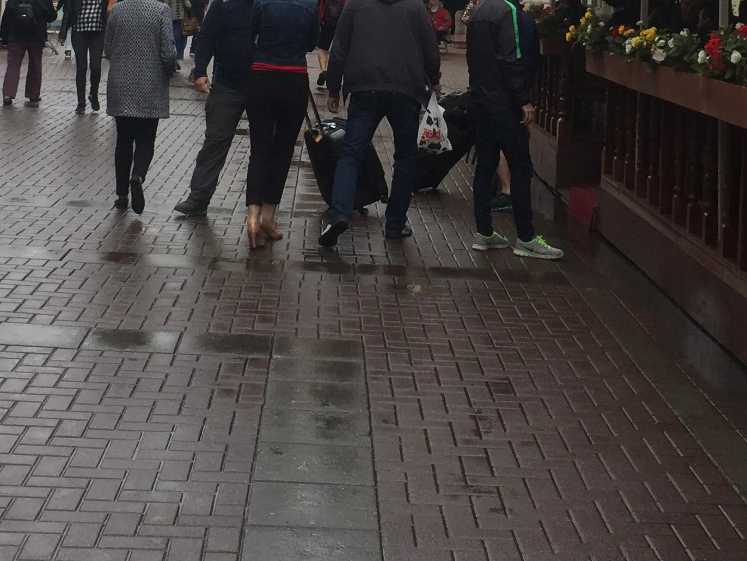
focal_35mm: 69
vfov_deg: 20.2
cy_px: -73
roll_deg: -3.0
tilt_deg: +0.5
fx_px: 1489
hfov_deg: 28.2
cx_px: 403
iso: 32
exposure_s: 1/1522
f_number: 2.2
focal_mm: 4.15
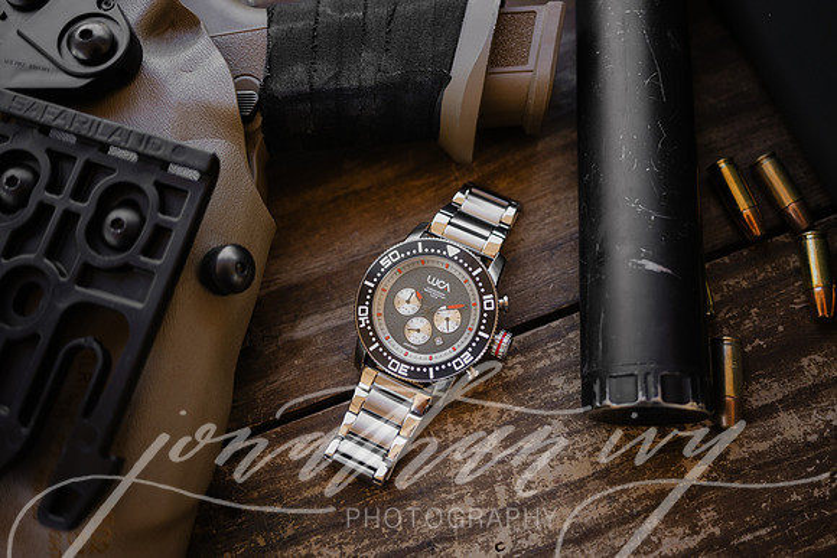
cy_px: 246
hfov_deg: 55.2
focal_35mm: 34
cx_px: 465
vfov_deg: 38.5
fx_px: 798
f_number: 2.8
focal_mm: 26
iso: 100
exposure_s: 1/125
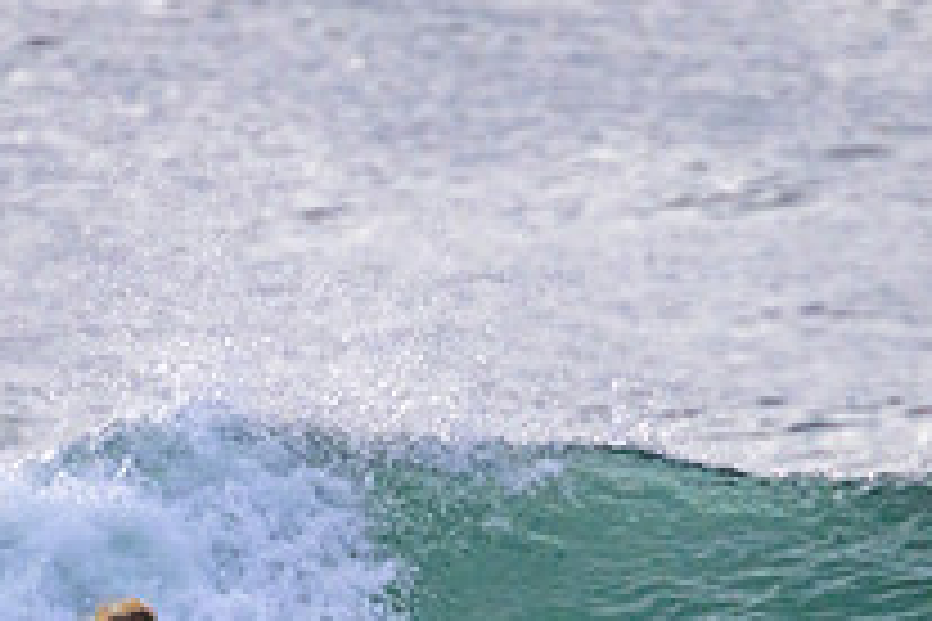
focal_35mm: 2245
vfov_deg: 0.6
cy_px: 745
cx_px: 351
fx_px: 58116
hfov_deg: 0.9
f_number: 11
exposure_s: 1/2000
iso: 2000
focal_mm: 800
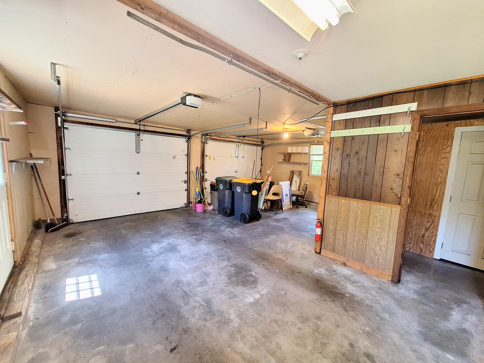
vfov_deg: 89.9
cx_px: 242
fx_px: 182
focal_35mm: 13
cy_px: 182
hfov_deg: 106.2
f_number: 2.2
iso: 125
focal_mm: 1.74
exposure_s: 1/40
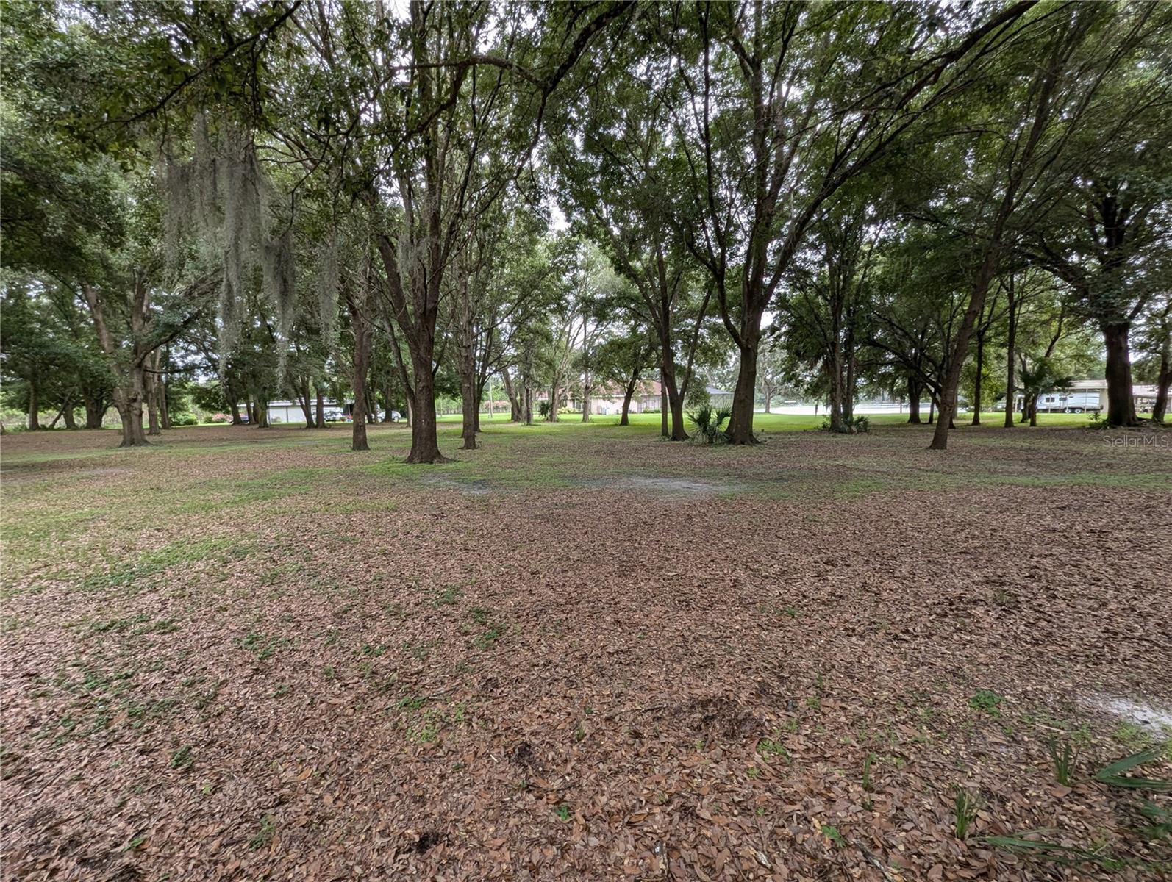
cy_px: 441
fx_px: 441
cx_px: 586
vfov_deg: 90.1
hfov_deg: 106.1
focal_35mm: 13
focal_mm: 1.95
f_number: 2.2
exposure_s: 1/190
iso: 41
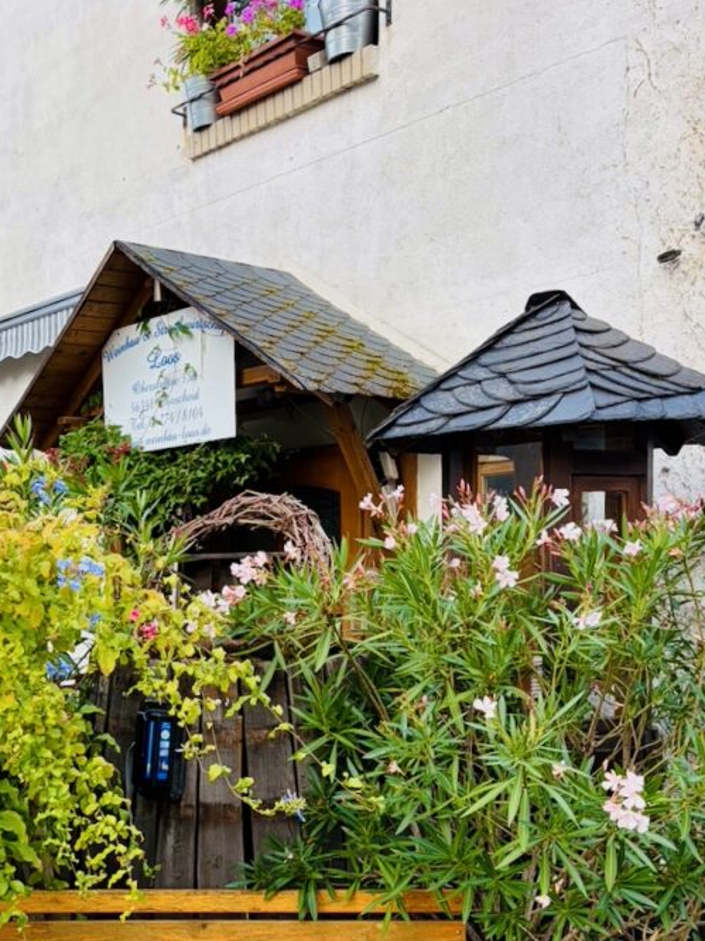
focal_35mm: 40
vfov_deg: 45.9
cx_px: 171
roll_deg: -1.0
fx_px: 1087
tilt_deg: -3.7
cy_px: 651
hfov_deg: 35.1
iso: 40
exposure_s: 1/307
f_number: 1.6
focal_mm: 5.96
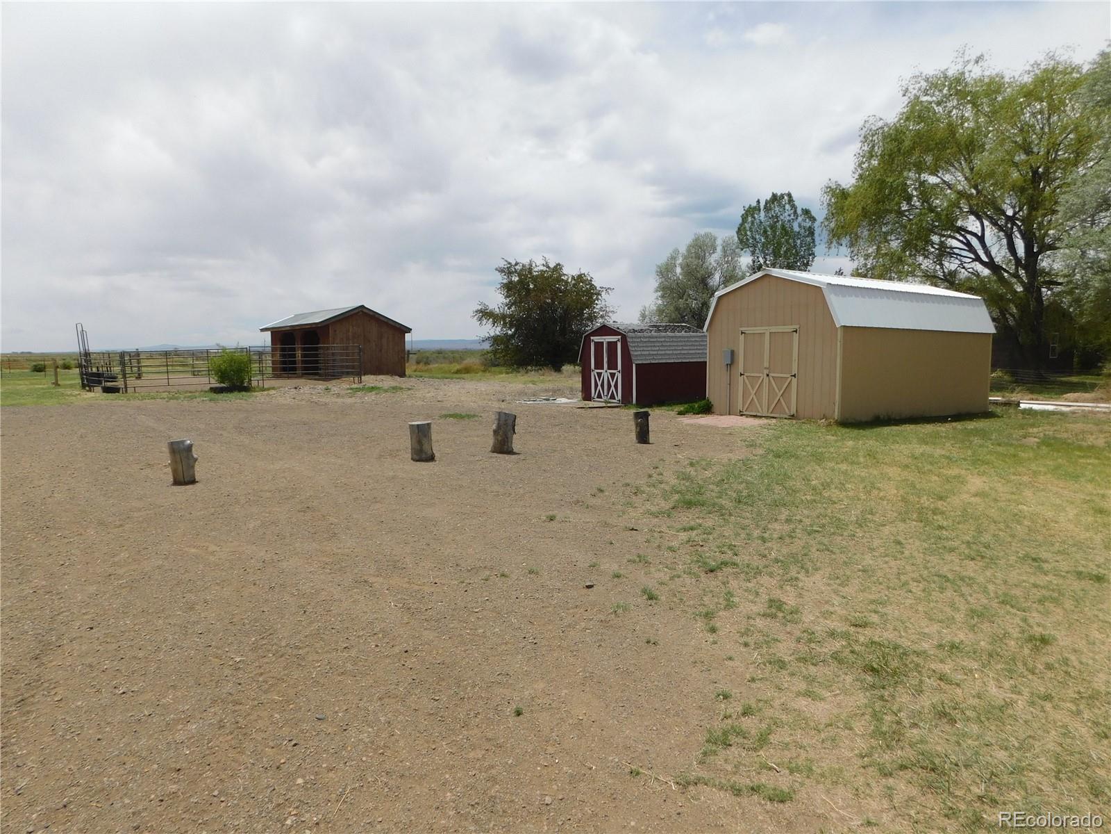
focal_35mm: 23
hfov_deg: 73.9
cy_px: 417
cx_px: 556
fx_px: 738
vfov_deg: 58.9
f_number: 6
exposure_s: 1/800
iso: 125
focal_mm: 4
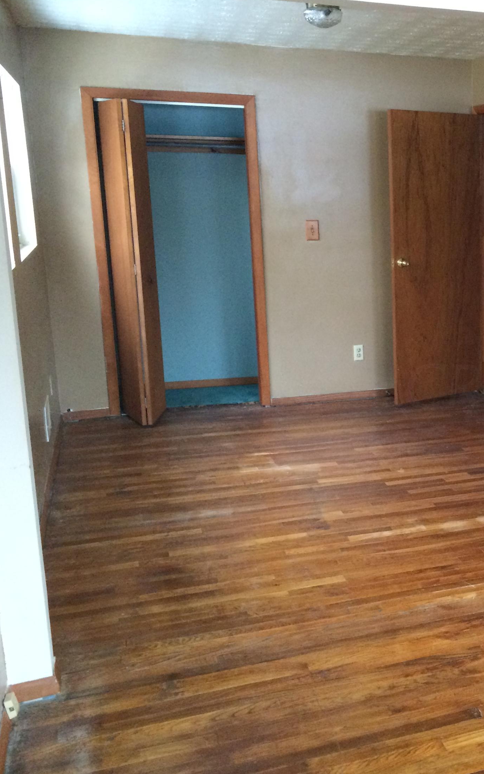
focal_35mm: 42
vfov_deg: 47.2
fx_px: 887
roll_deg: +1.2
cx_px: 511
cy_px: 386
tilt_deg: -15.7
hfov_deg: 28.2
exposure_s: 1/30
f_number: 2.2
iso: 200
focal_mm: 4.15
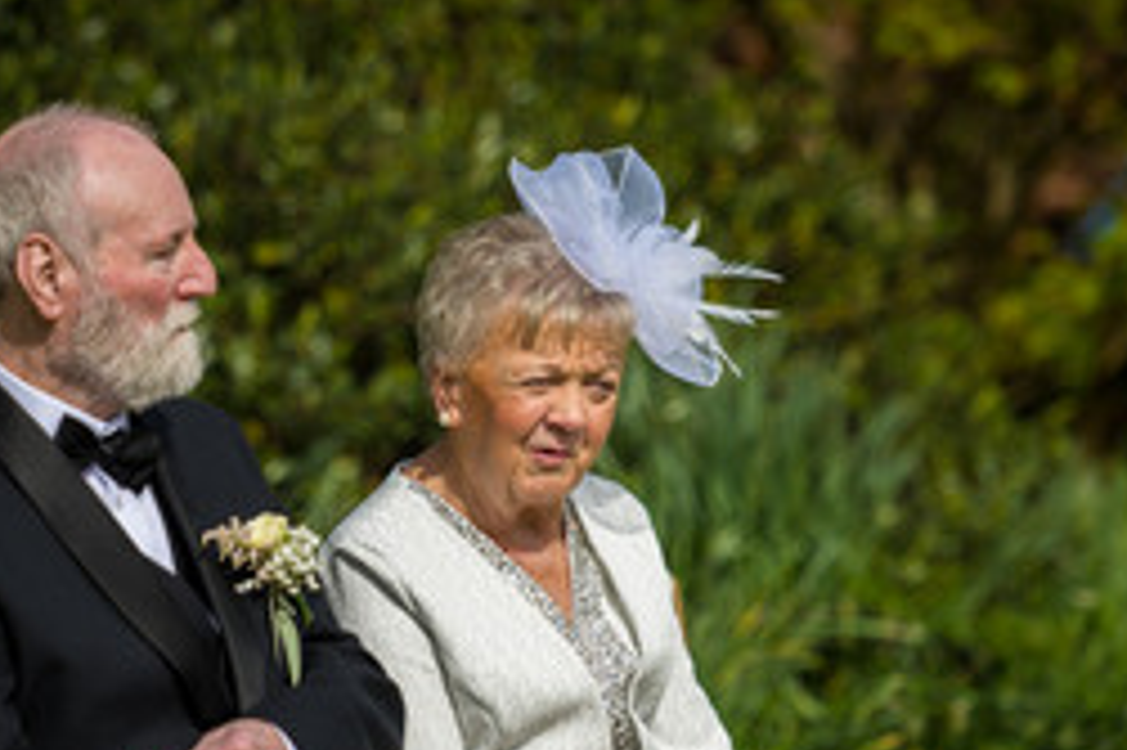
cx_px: 517
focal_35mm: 287
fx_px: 8978
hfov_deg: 7.2
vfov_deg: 4.8
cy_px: 480
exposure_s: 1/2500
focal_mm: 160
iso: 100
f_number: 2.8
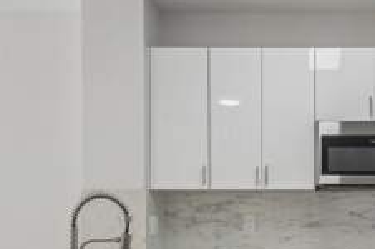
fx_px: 530
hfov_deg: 37.1
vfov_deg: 25.9
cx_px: 319
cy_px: 205
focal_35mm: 51
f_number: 9
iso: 200
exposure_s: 1/25
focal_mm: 24
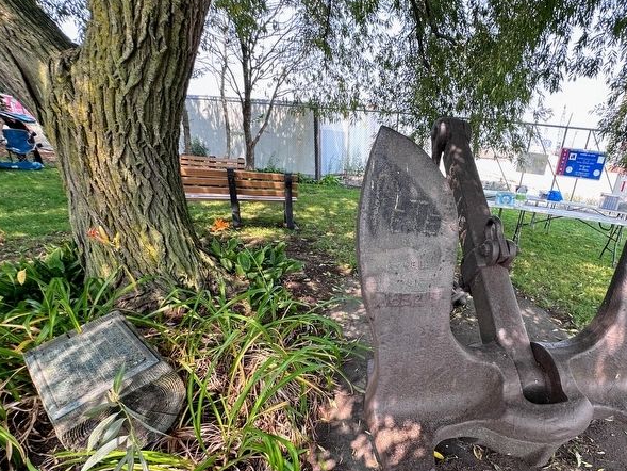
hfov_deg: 81.9
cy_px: 295
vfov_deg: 67.6
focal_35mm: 19
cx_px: 415
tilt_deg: -22.0
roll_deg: -5.6
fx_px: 344
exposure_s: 1/99
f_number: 2.2
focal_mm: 2.22
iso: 40
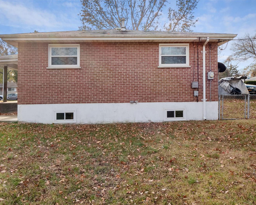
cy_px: 103
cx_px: 128
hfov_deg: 52.8
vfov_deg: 43.4
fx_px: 258
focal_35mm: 34
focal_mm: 15
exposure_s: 1/200
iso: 400
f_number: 9
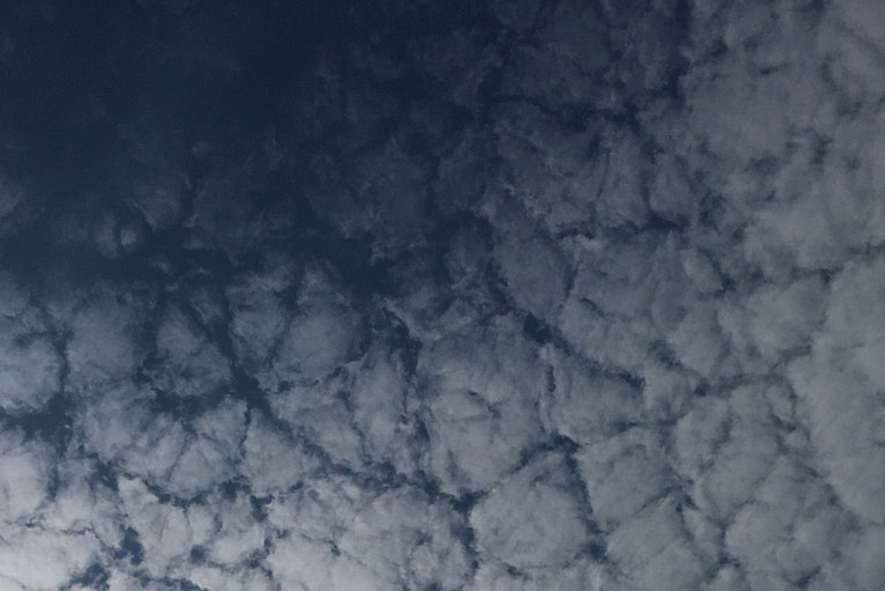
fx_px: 1549
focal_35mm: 63
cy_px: 670
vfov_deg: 20.5
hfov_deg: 31.9
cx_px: 388
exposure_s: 1/15385
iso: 25
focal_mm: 4.15
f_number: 2.2
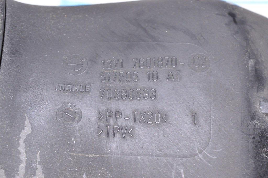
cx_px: 134
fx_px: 580
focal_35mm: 78
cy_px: 89
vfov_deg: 17.5
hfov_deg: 26.0
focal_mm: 52
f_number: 8
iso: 1600
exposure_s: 1/200
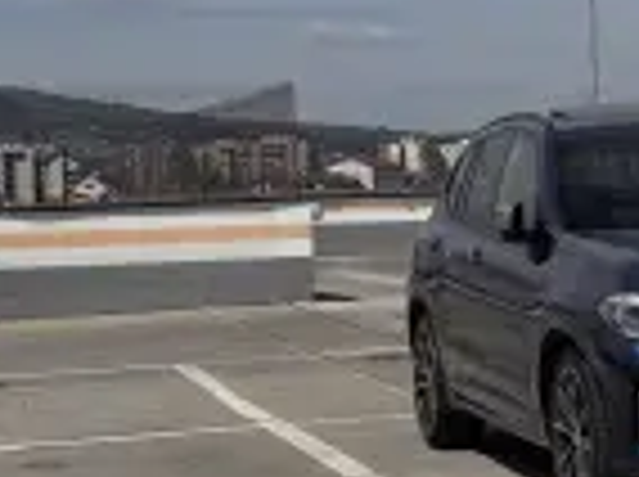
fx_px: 2248
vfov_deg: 12.1
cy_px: 234
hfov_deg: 15.5
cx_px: 792
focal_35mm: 122
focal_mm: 6.76
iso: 80
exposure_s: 1/10526
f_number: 1.78
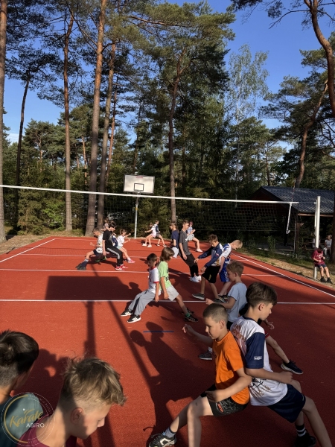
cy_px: 224
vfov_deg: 71.6
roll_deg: -1.0
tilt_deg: +0.3
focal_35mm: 24
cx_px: 168
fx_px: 310
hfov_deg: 56.8
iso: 80
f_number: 1.78
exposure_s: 1/1076
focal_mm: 6.76
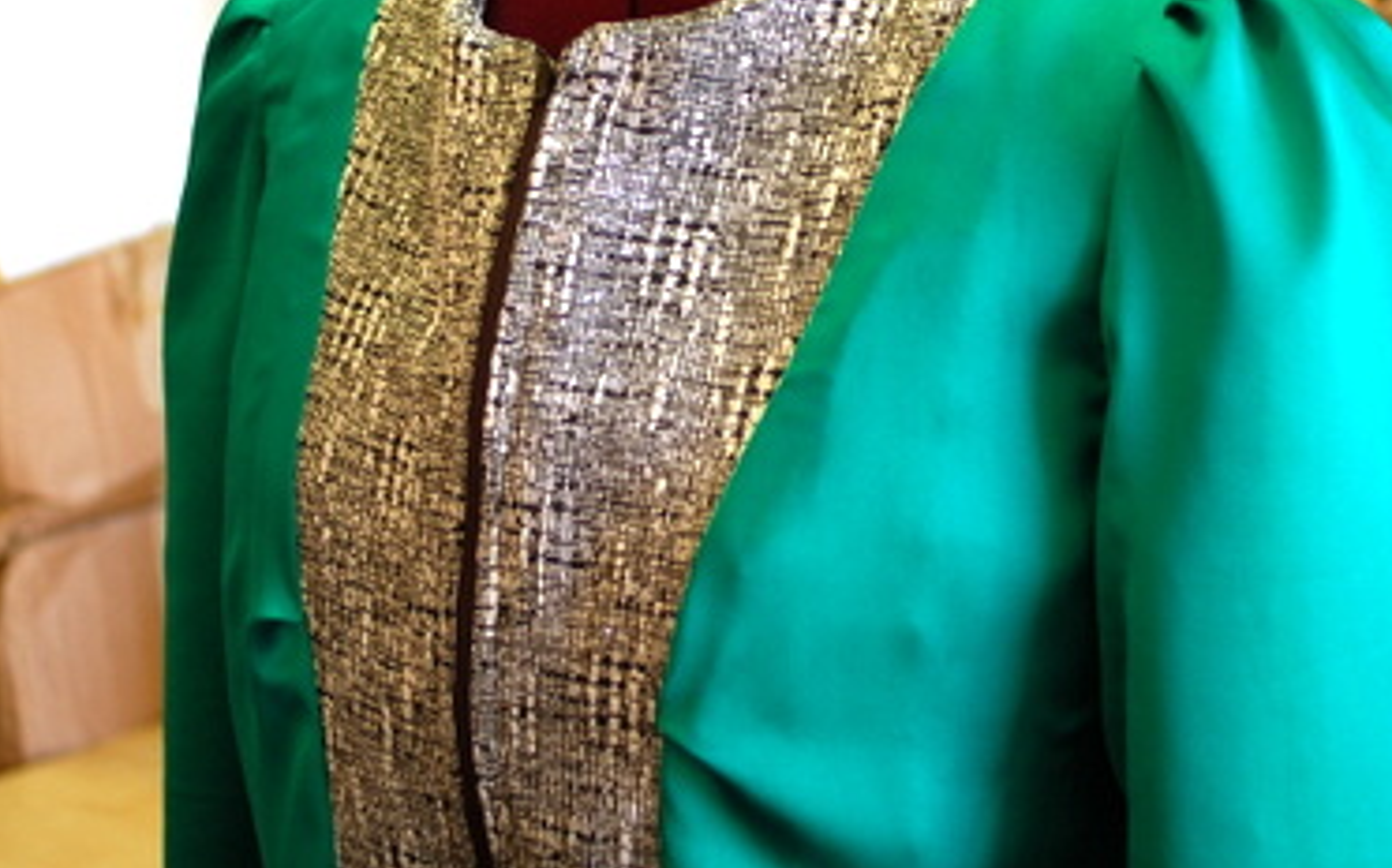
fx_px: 2616
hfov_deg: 29.8
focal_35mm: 69
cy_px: 163
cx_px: 700
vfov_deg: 18.7
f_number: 2.8
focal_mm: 28
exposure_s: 1/30
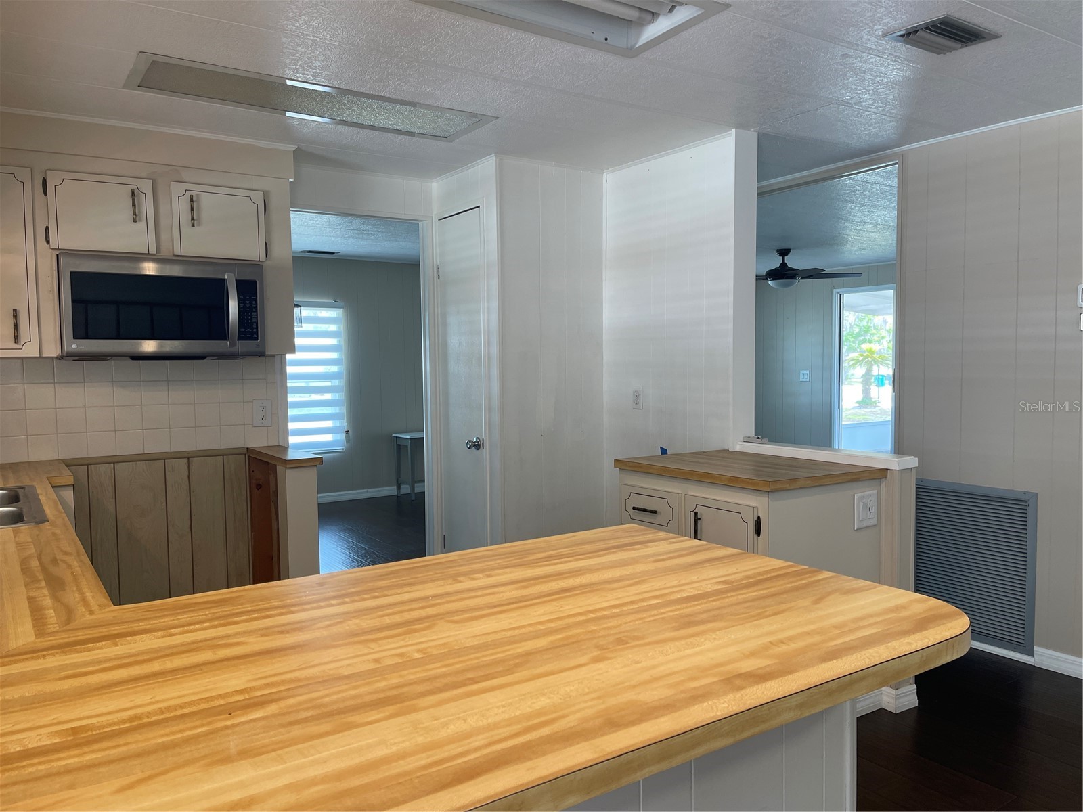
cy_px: 406
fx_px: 782
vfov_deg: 54.9
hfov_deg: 69.4
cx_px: 542
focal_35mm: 25
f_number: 1.6
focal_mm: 5.1
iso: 80
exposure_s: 1/60
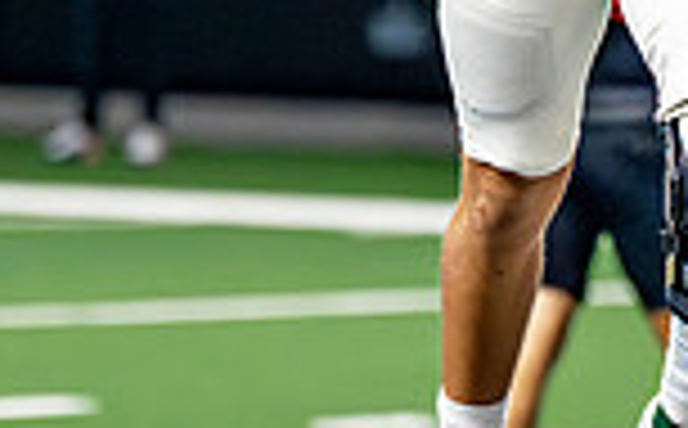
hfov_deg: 3.0
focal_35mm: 708
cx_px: 1036
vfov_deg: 1.8
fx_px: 13251
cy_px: 11
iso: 5000
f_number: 2.8
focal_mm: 133
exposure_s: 1/2000
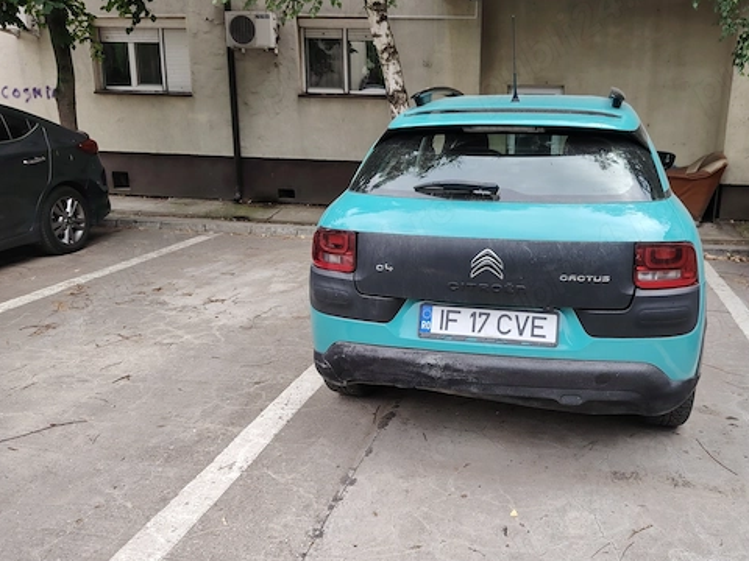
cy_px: 287
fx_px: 649
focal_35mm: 30
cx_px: 463
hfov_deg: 59.3
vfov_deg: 46.8
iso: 118
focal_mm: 5.25
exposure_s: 1/50
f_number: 1.75
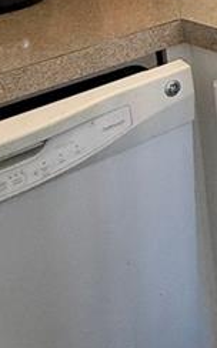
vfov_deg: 24.9
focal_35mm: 73
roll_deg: +1.2
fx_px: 692
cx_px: 528
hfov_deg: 13.1
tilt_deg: -9.4
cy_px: -93
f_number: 2.2
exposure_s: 1/120
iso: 160
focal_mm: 2.22
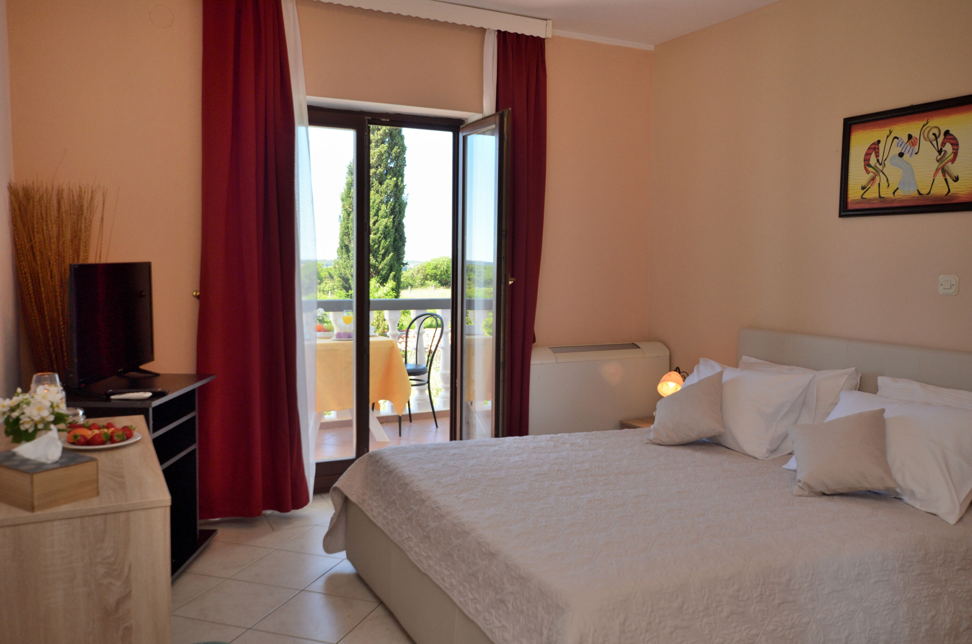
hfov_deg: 62.0
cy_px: 322
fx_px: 808
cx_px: 486
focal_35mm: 30
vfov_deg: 43.4
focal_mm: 20
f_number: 5.6
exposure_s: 1/125
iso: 200
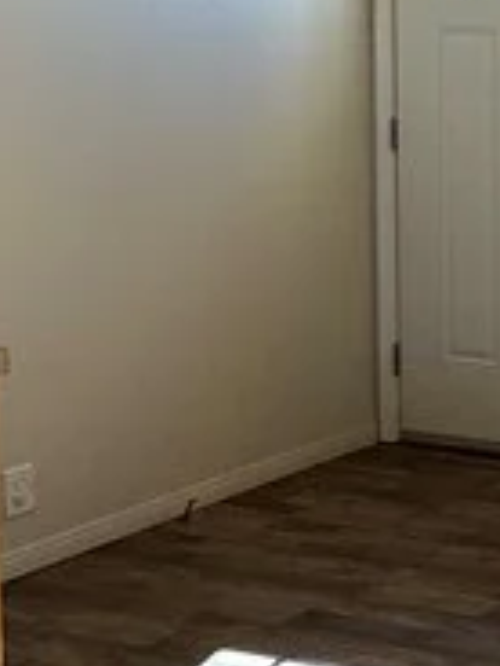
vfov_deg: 24.5
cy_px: 116
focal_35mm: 78
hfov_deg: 15.5
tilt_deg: -3.7
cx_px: 967
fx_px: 1502
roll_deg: -0.5
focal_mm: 2.22
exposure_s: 1/155
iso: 40
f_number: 2.2
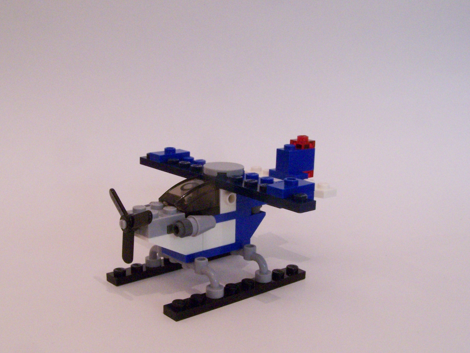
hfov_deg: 42.9
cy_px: 201
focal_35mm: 44
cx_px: 217
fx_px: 597
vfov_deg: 32.8
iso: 400
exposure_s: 1/8
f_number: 7.1
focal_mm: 6.3
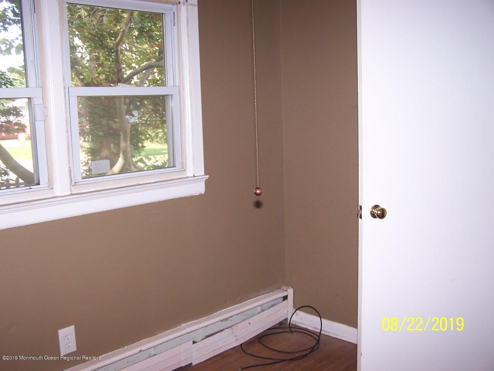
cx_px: 247
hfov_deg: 49.0
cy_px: 186
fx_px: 542
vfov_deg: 37.7
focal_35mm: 38
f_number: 2.8
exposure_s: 1/60
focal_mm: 6.3
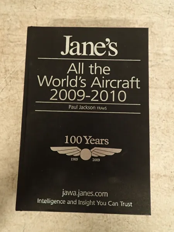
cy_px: 116
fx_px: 168
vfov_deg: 69.4
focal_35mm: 25
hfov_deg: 54.9
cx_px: 87
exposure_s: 1/30
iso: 640
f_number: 2
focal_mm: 4.5
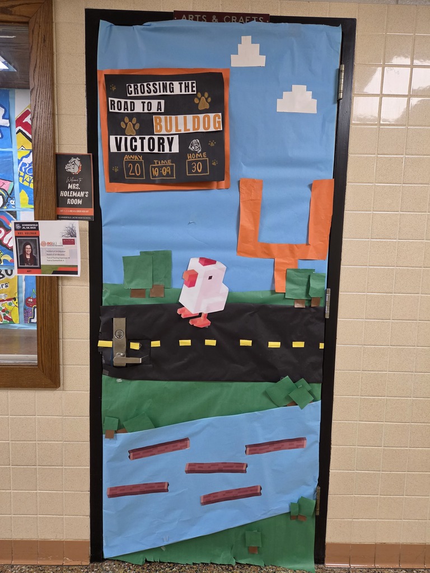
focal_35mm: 23
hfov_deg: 58.9
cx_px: 215
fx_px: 381
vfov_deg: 73.9
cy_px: 286
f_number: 1.8
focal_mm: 5.4
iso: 400
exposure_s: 1/120
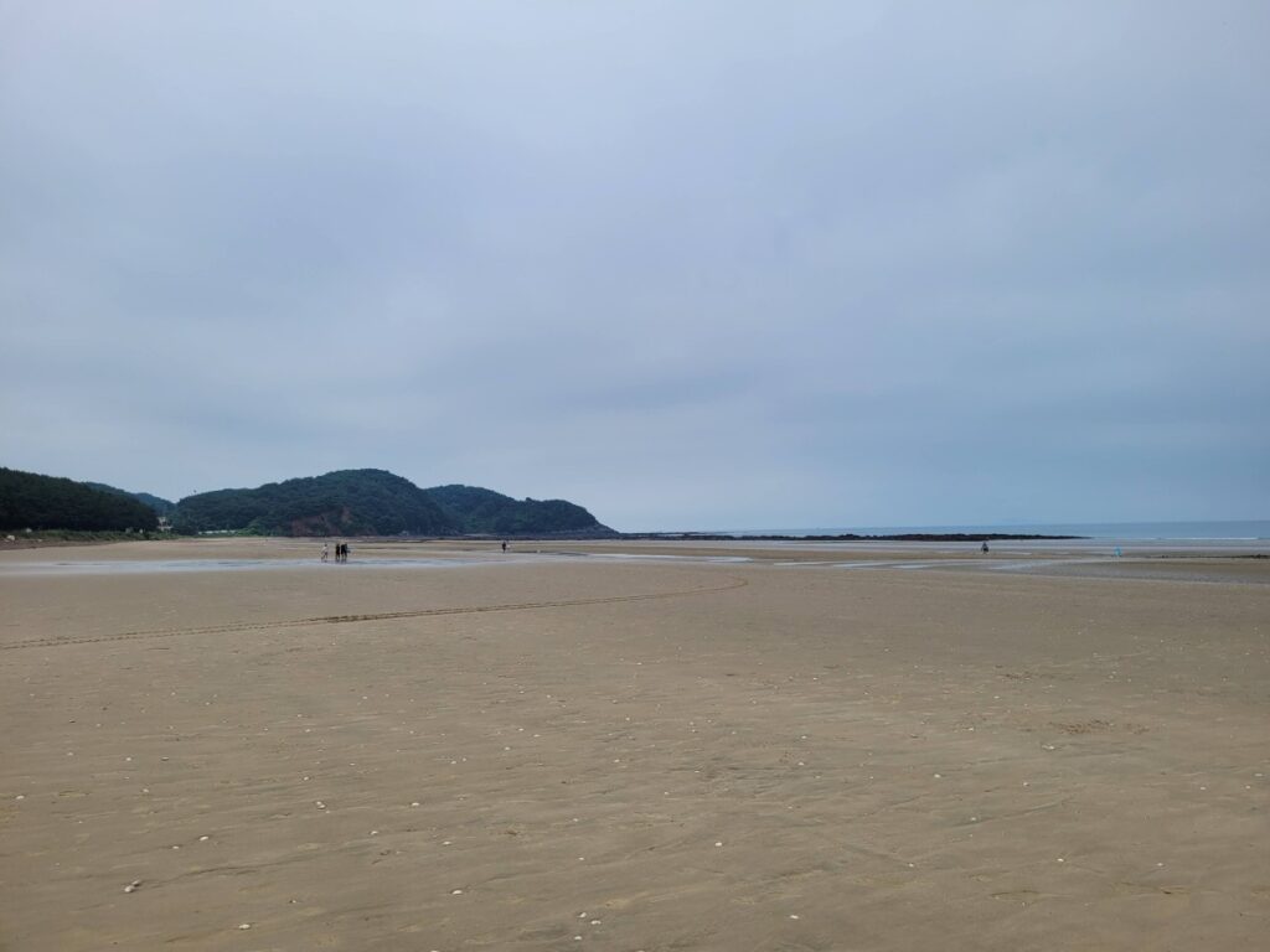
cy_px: 476
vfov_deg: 53.1
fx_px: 954
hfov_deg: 67.3
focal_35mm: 26
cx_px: 635
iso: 40
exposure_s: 1/4820
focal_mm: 5.4
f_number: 1.8
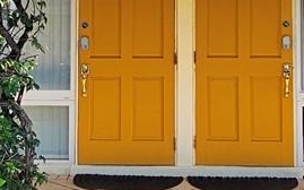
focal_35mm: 82
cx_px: 150
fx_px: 679
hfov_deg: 25.2
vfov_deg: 15.5
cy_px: -18
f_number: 2.2
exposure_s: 1/556
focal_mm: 2.2
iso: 50
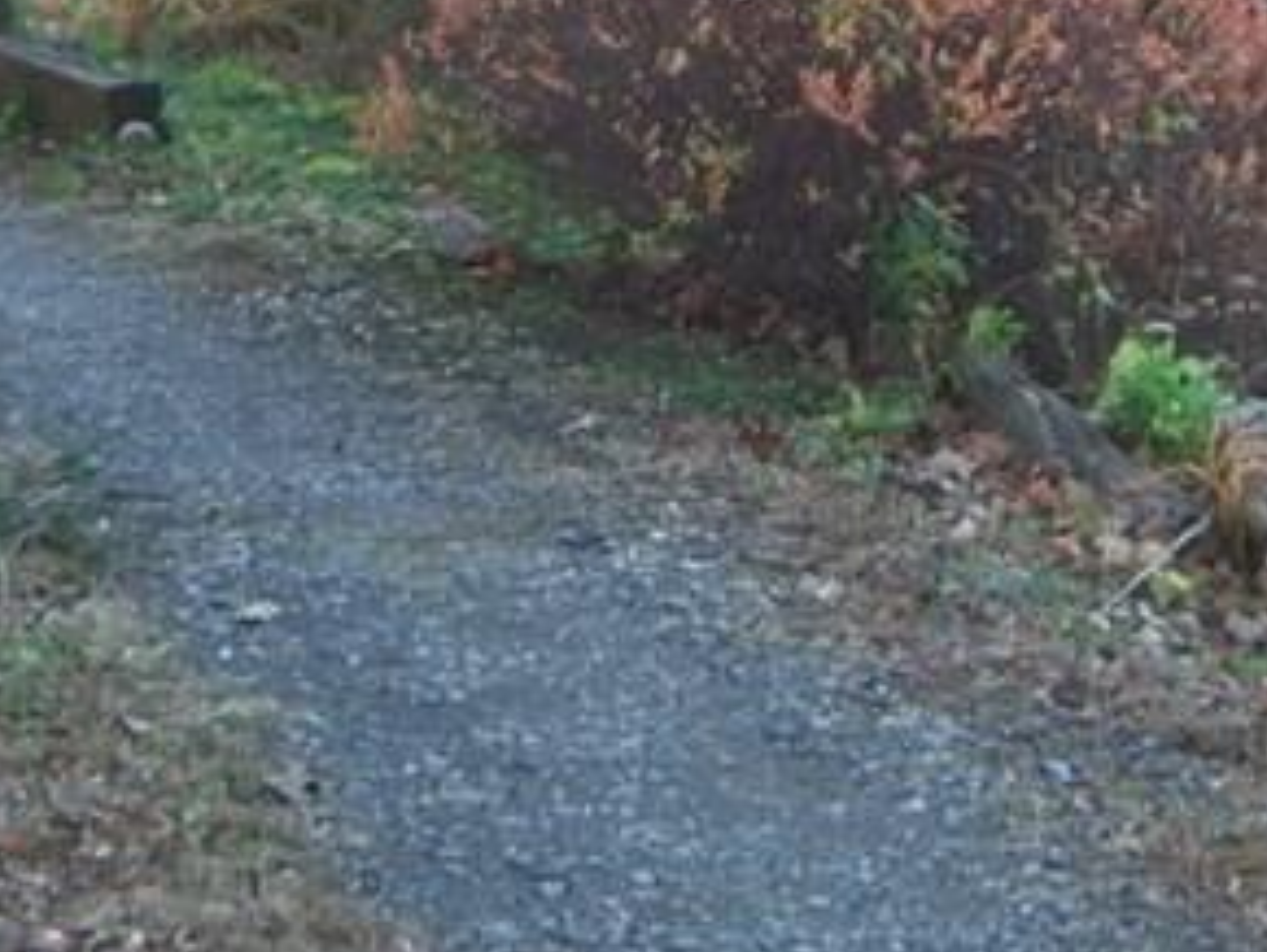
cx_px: 725
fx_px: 4909
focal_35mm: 134
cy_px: -57
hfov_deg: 14.7
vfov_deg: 11.0
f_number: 2.8
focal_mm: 7.9
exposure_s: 1/60
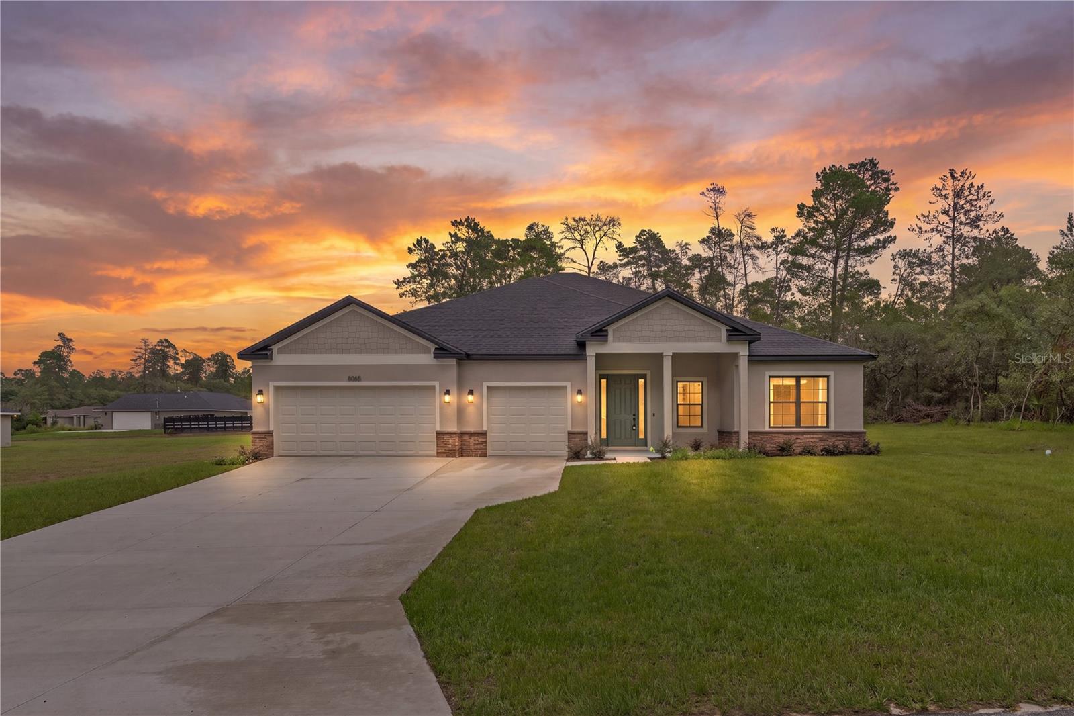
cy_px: 358
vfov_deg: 59.5
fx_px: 626
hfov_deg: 81.2
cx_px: 537
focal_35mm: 21
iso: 320
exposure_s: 1/1600
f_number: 8
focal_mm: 14
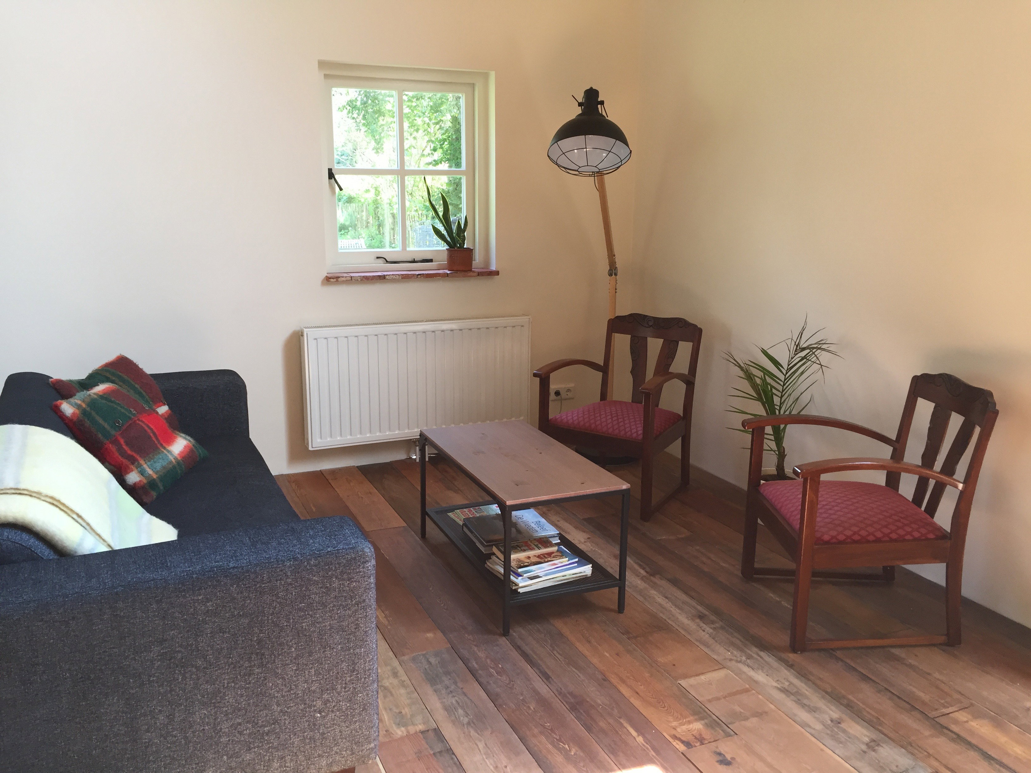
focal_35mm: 29
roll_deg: -1.4
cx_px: 516
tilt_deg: -14.1
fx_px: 864
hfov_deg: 61.7
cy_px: 386
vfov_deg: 48.2
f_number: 2.2
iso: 32
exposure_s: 1/33
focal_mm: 4.15
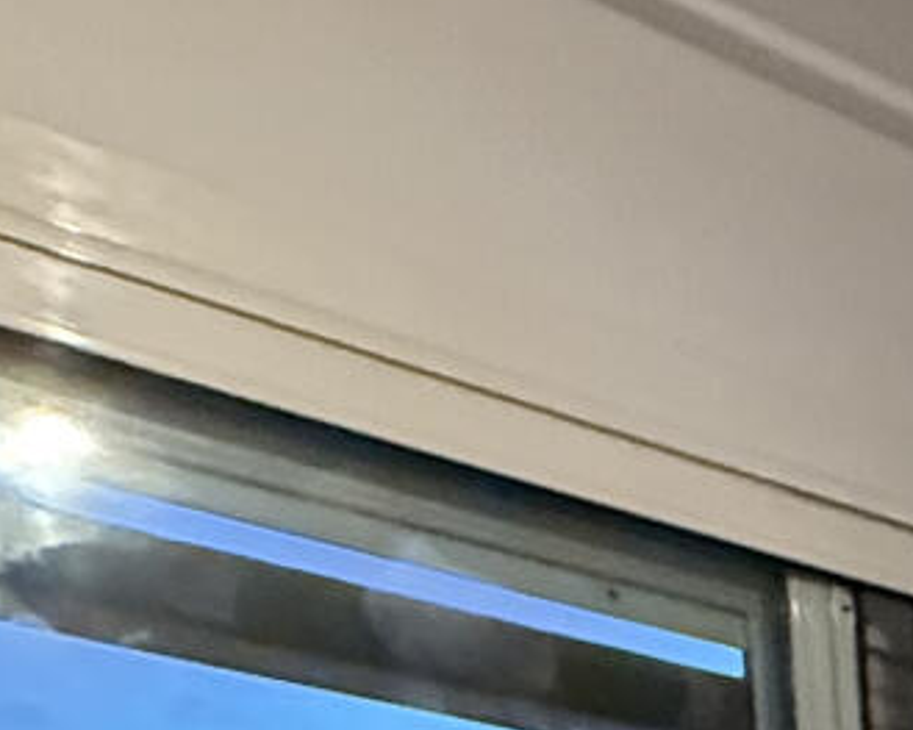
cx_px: 2700
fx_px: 2242
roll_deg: +0.0
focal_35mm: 83
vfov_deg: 14.3
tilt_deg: -3.9
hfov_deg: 11.7
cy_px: 1593
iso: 640
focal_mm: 2.22
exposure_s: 1/100
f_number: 2.2
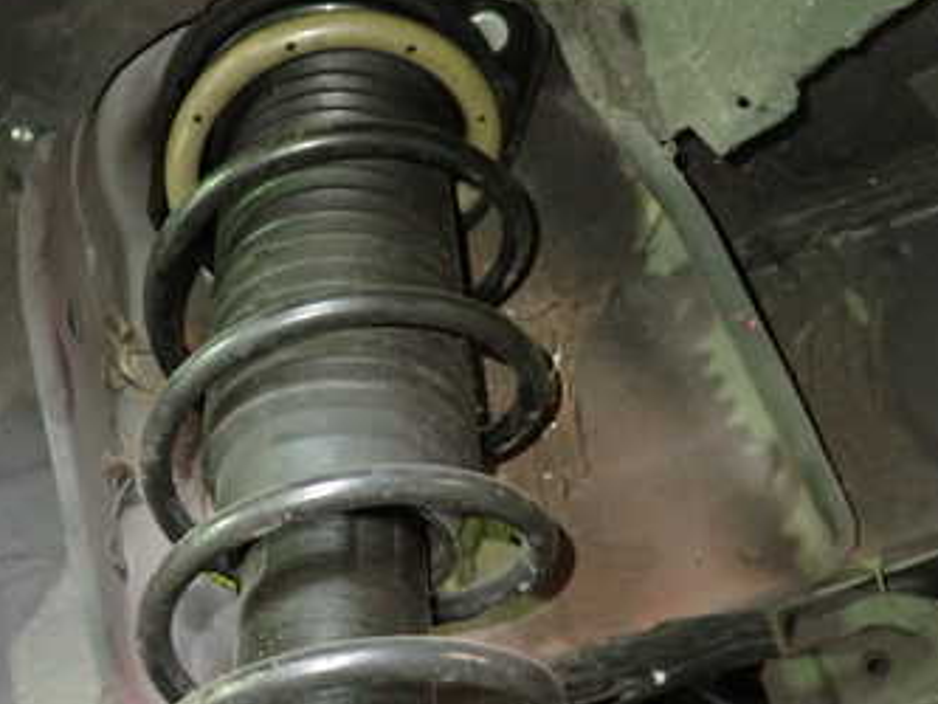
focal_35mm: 45
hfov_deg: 41.4
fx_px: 1220
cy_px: 391
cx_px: 293
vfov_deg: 32.2
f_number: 2
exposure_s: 1/20
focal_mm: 4.5
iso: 800
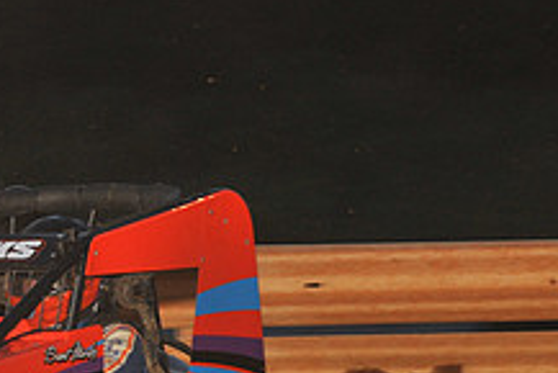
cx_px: -113
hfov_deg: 6.4
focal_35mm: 320
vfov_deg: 4.3
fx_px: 4963
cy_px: 444
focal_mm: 120
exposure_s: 1/320
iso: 1000
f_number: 7.1
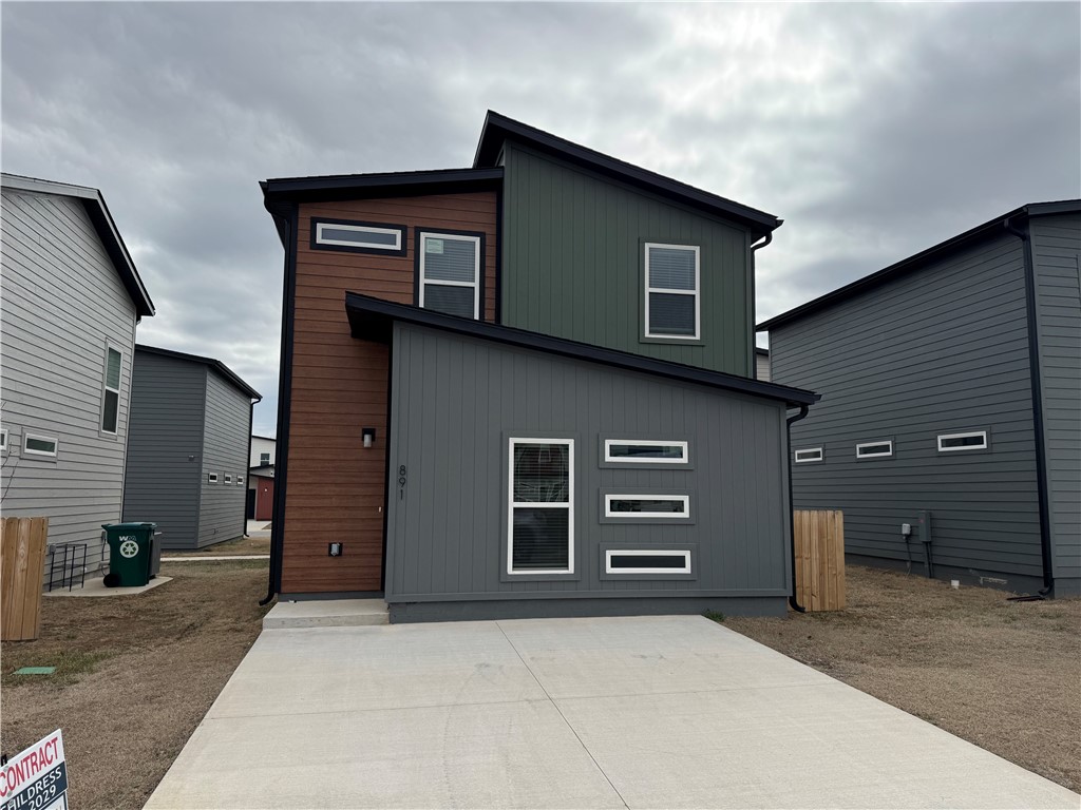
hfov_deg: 71.6
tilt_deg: +5.8
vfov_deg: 56.8
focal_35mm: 24
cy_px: 405
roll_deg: -0.5
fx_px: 749
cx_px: 540
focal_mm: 6.76
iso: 80
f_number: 1.78
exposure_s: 1/6410
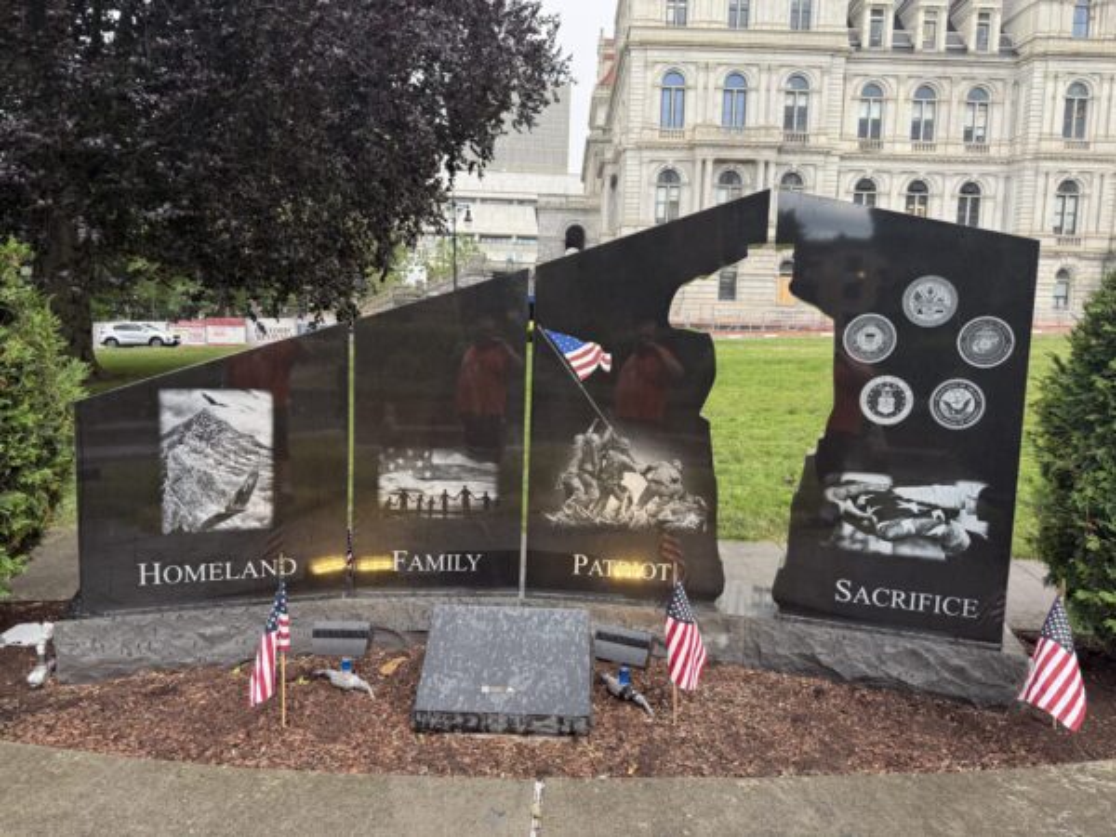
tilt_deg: -2.5
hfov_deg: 71.6
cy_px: 418
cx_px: 558
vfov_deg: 56.8
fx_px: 774
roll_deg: -3.8
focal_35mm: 24
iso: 125
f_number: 1.78
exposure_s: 1/121
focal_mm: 6.76
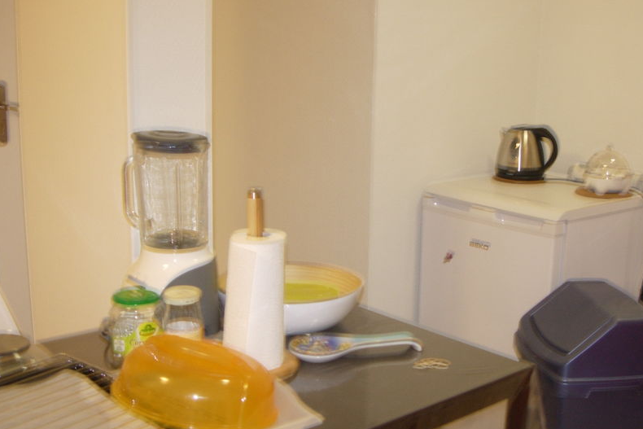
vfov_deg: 26.9
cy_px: 258
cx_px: 378
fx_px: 893
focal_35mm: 50
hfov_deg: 39.5
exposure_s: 1/9.7
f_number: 2.8
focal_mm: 7.8
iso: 79
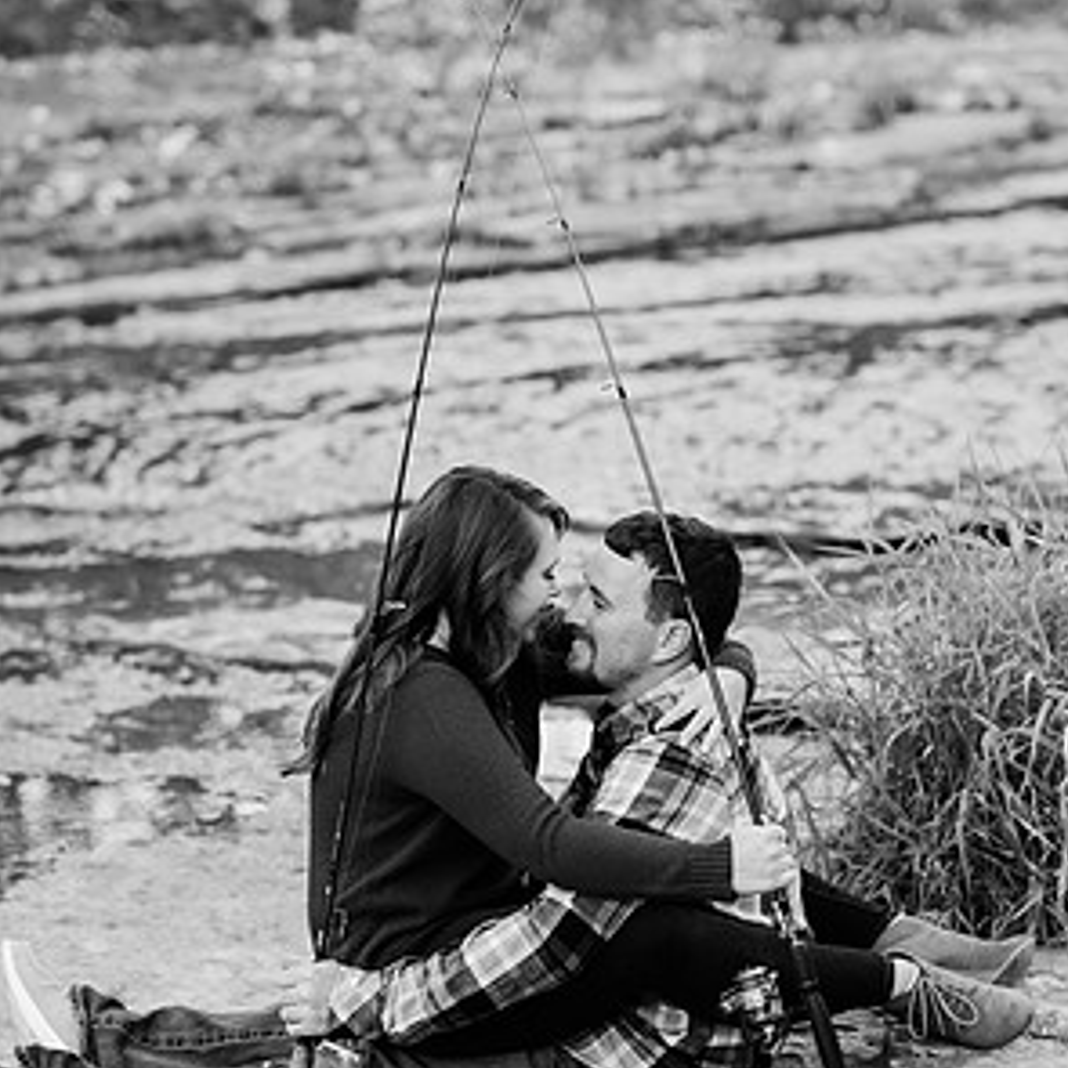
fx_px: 3840
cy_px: 568
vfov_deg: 15.8
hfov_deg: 15.8
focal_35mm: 110
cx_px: 538
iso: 500
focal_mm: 85
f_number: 2.5
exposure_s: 1/200
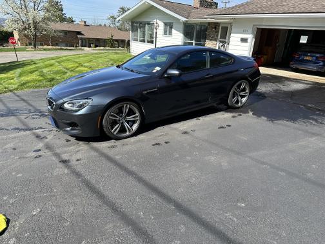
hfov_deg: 71.6
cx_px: 162
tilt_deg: -20.8
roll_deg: -4.6
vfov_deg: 56.8
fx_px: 225
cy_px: 122
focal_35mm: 24
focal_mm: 6.86
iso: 80
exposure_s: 1/1639
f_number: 1.78
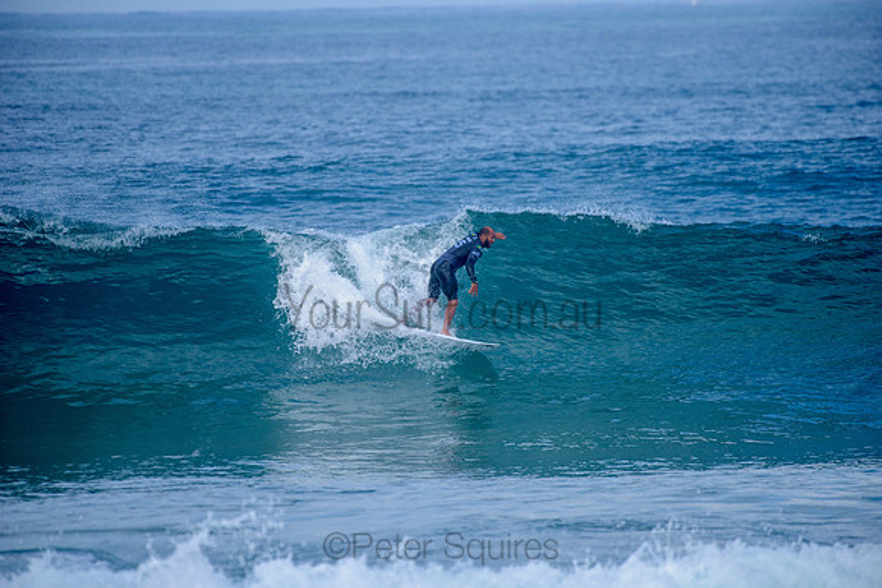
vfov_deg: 2.8
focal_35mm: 500
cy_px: 294
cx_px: 441
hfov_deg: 4.1
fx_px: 12255
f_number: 5.6
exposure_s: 1/2000
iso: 250
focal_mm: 500
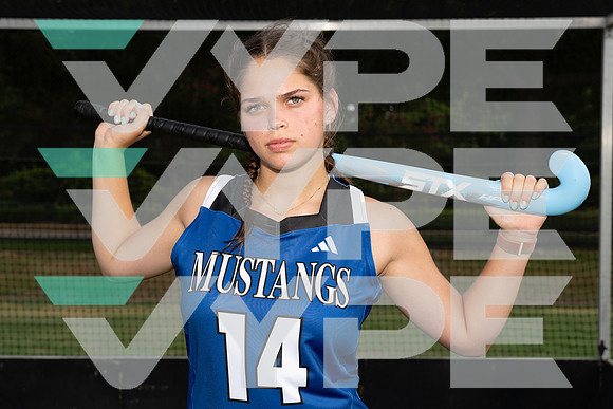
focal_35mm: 70
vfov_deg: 19.5
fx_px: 1192
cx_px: 306
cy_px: 204
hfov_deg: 28.8
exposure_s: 1/250
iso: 125
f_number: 8
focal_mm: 70
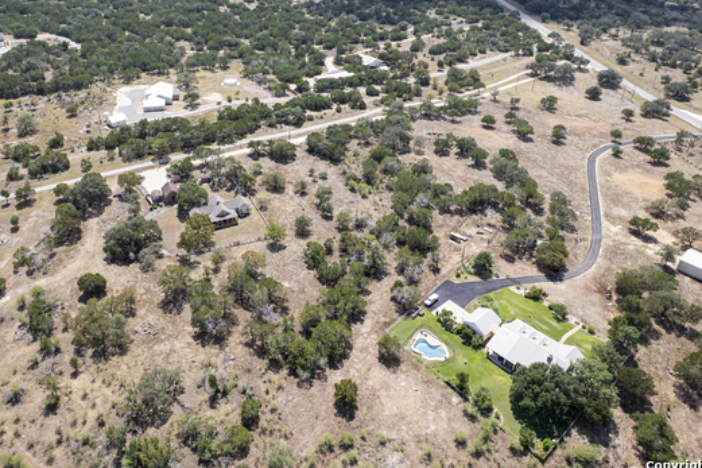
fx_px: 526
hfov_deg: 67.3
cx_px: 322
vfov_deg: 47.8
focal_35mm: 27
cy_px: 202
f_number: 2.8
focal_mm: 8.38
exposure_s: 1/250
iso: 100
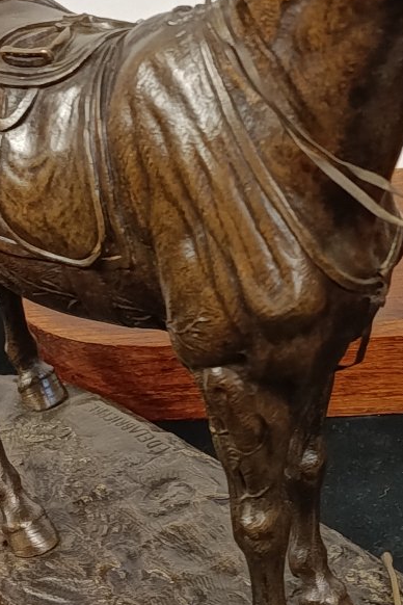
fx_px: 1729
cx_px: 346
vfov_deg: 19.8
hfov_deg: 13.2
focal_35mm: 103
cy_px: 309
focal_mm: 5.24
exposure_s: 1/33.3
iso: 982
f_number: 1.7
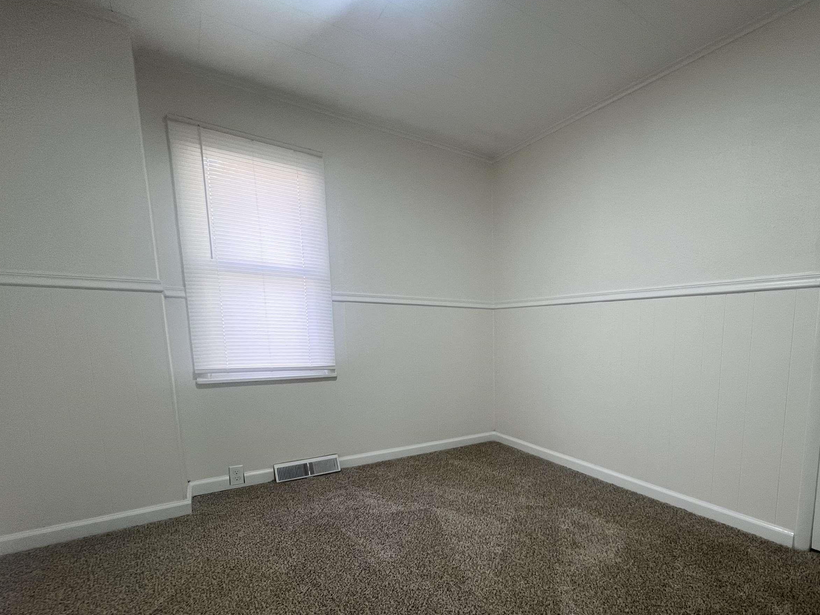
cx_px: 531
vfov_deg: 73.0
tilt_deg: -7.8
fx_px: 403
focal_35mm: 17
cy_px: 397
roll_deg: -0.1
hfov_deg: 88.5
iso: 160
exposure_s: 1/120
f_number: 1.8
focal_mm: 1.57
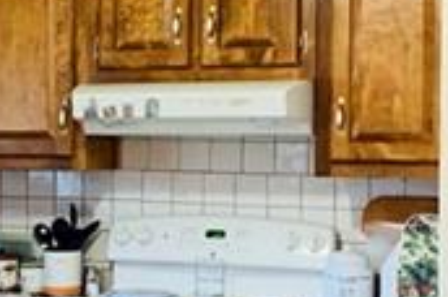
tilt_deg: -3.4
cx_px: -151
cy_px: 201
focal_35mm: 126
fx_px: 1565
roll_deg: +0.4
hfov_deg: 15.4
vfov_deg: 10.8
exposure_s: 1/40
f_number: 1.8
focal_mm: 4.25
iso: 250
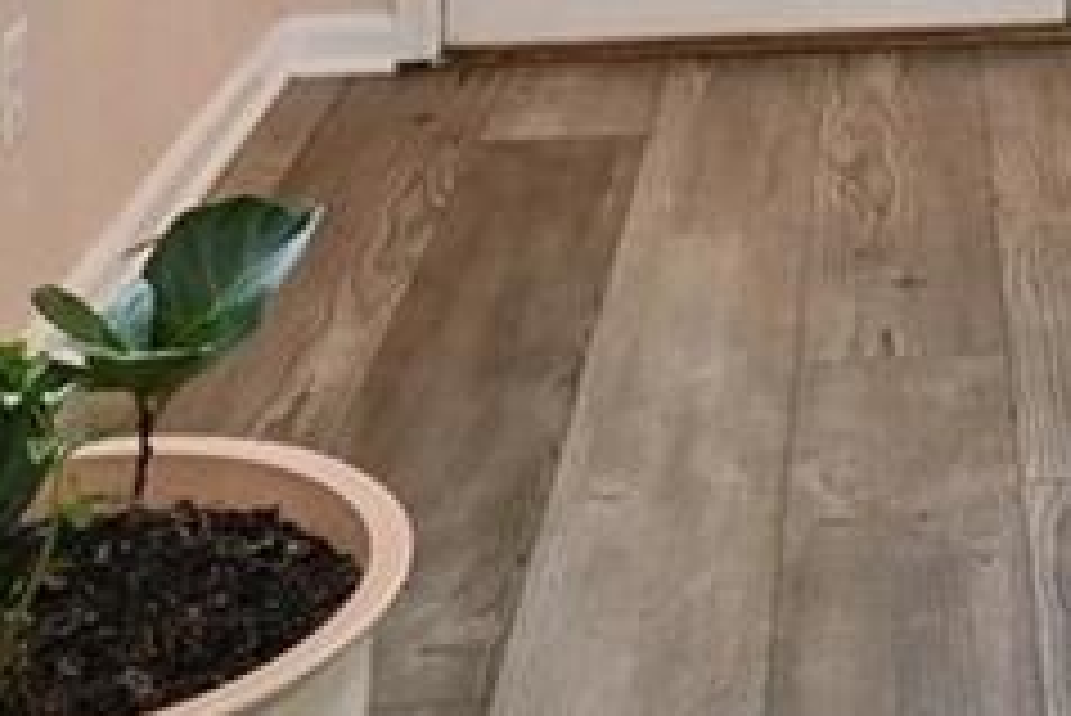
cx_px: 1287
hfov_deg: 20.3
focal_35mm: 94
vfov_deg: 12.6
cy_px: -775
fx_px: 2798
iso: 400
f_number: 10
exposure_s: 1/13
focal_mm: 14
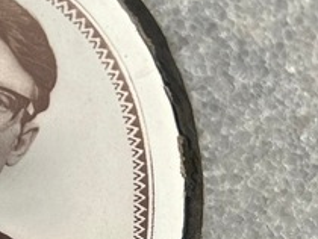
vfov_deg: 14.7
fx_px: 911
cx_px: -109
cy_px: 256
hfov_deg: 18.3
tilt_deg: -41.8
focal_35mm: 99
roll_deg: -5.7
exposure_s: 1/4444
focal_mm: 5.7
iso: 50
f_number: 1.5
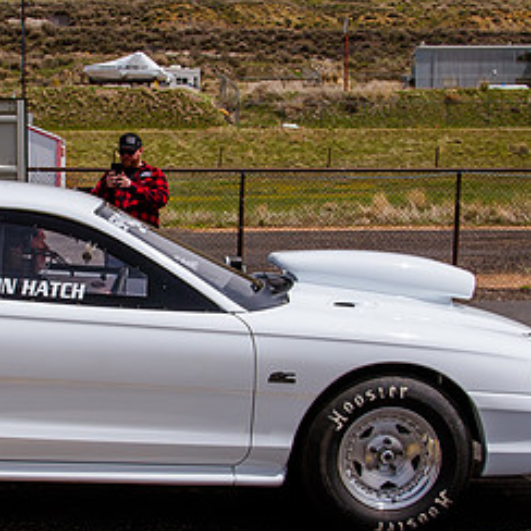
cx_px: 73
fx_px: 1527
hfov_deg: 19.4
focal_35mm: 88
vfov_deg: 19.7
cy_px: 284
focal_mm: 31
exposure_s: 1/500
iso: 200
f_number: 10
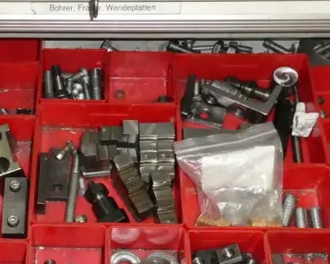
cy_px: 204
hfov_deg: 27.8
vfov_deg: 22.5
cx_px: 68
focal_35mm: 67
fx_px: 654
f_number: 3.3
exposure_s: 1/60
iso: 800
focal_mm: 4.3
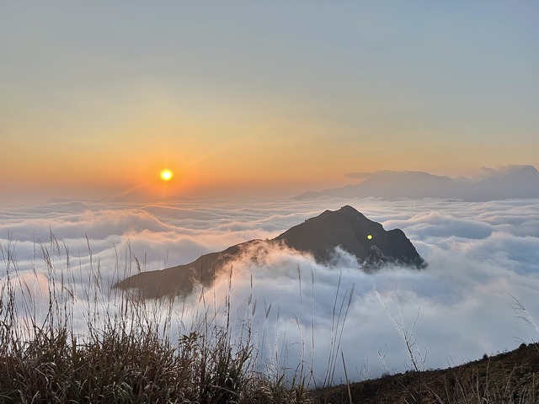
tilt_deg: -2.8
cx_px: 270
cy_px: 202
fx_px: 405
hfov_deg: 67.3
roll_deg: +1.4
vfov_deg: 53.1
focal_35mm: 26
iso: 50
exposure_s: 1/1724
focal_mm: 5.7
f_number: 1.5
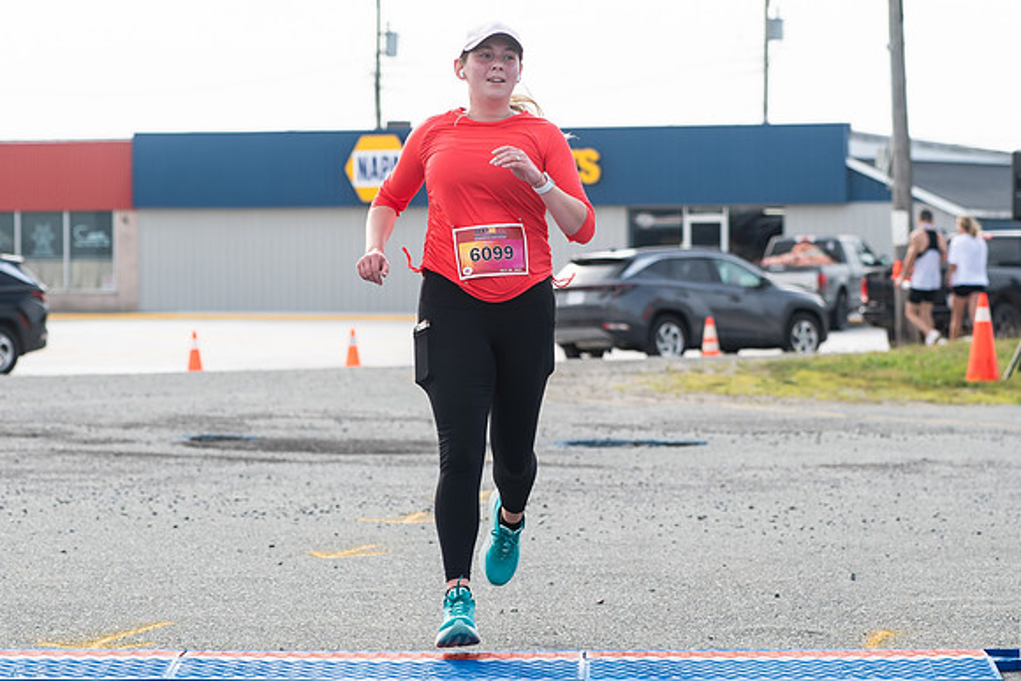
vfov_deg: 9.8
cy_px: 165
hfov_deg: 14.7
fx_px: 3963
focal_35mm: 140
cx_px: 510
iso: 250
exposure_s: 1/1000
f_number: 4.5
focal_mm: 82
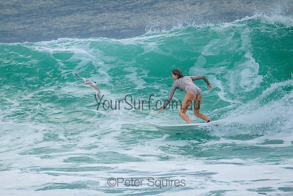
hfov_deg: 1.9
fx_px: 8952
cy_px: 81
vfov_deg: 1.3
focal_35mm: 1100
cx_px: 156
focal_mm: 800
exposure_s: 1/2000
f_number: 11
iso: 2800
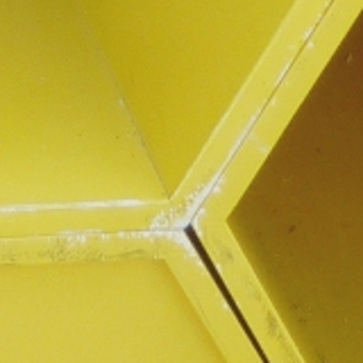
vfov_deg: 9.0
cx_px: -211
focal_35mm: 166
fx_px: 1969
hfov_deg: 10.1
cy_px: -628
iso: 80
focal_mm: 4.1
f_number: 3.3
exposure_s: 1/80
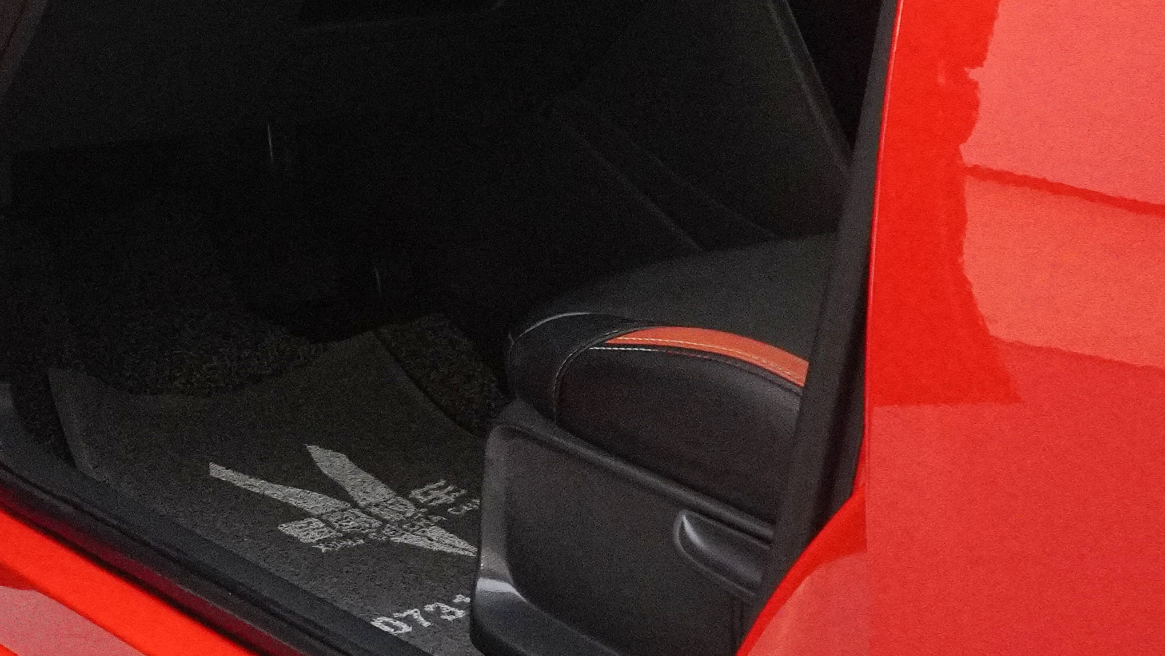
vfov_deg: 15.6
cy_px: -160
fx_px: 2286
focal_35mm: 74
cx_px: -135
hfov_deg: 26.2
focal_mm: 16
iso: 3200
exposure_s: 1/80
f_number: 6.3
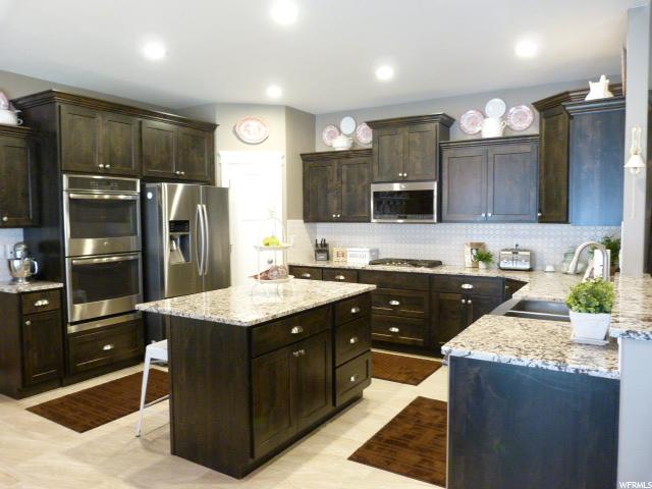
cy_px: 244
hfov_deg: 69.4
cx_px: 326
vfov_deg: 54.9
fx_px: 471
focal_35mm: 25
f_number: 2.8
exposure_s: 1/20
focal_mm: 4.5
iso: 400
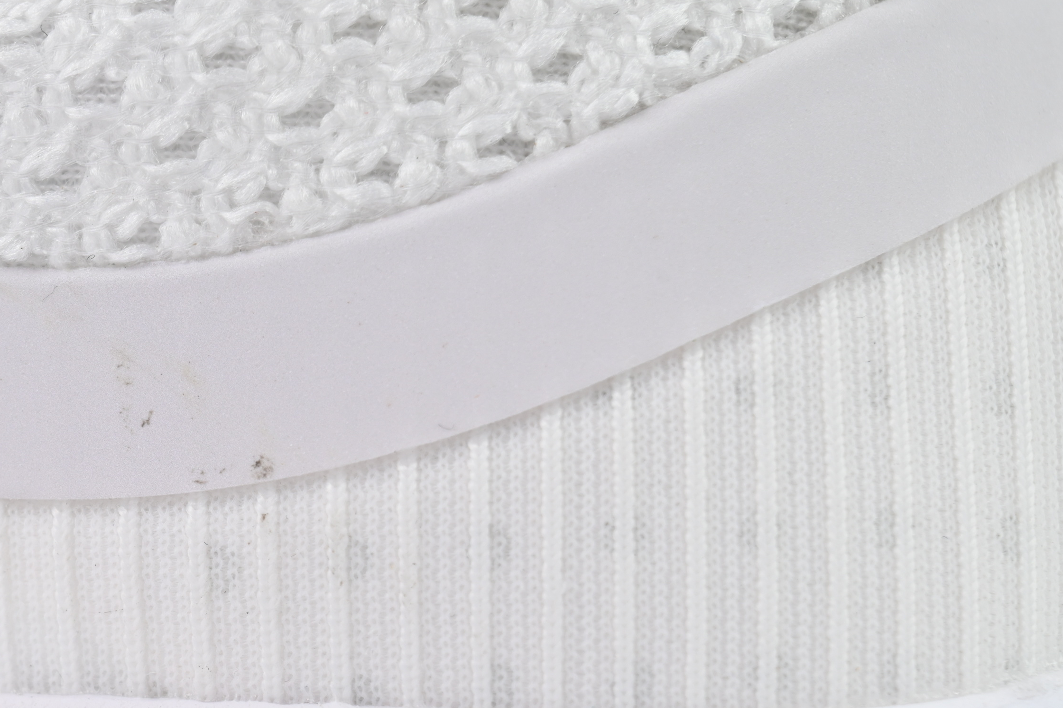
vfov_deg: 6.2
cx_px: 154
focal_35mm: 221
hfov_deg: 9.3
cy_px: 536
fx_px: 6525
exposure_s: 1/100
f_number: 11
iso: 400
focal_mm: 120
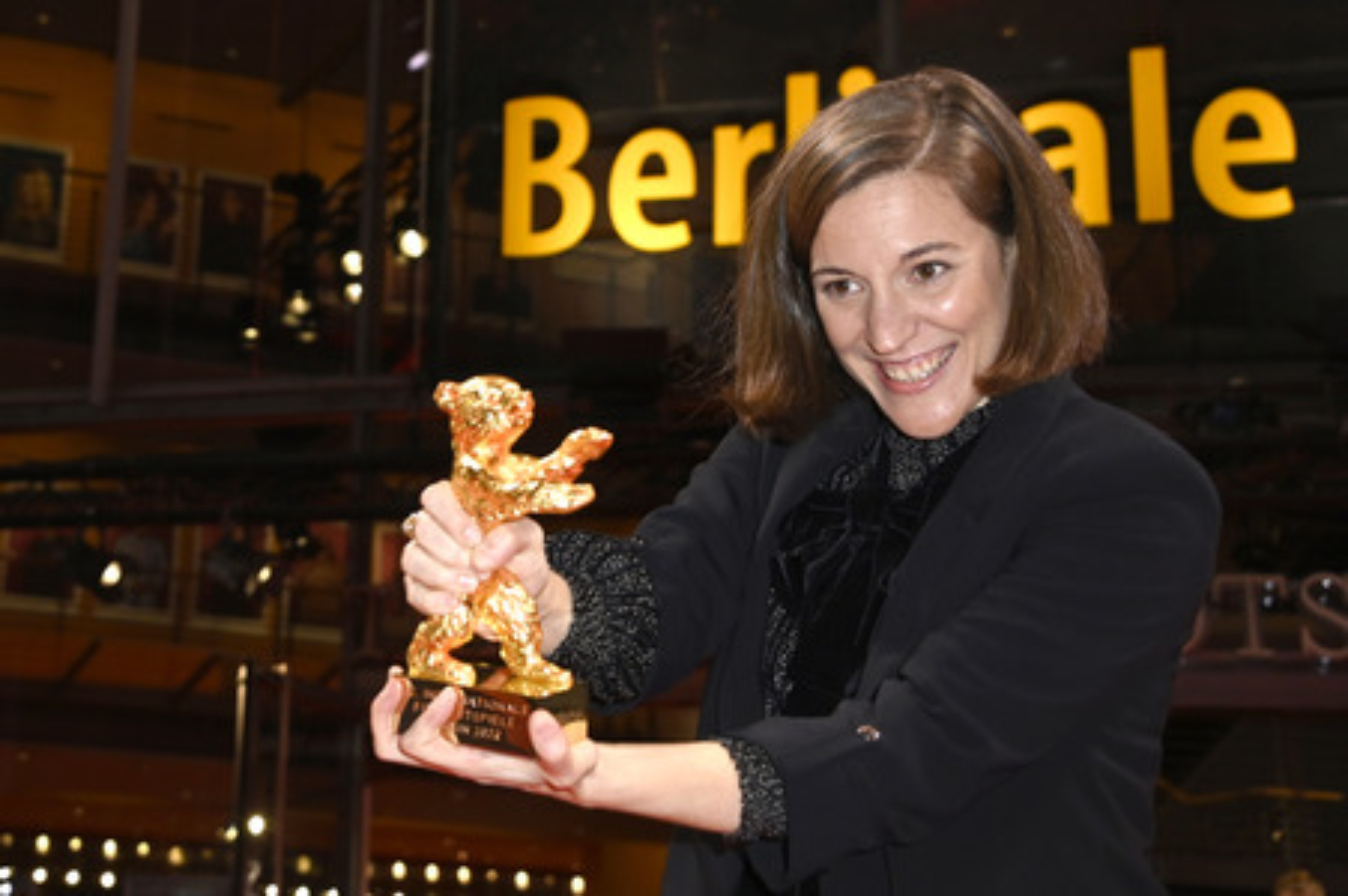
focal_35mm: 50
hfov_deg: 39.6
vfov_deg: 27.0
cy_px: 448
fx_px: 1871
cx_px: 674
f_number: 5.6
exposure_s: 1/200
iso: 1250
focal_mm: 50
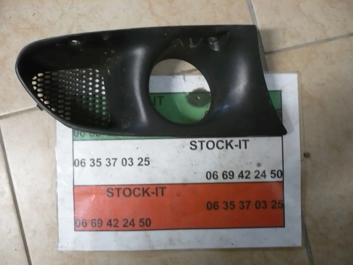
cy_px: 132
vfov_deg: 40.7
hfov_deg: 52.6
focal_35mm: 35
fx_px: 357
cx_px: 176
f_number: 2.8
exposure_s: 1/8
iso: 250
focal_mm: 5.8
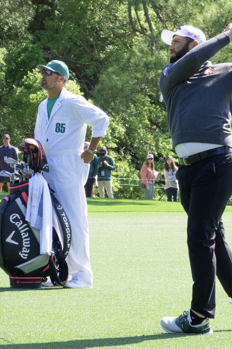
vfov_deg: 7.0
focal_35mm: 295
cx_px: 170
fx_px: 2851
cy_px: 158
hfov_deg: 4.7
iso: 100
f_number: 5
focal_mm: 54.62
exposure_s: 1/200
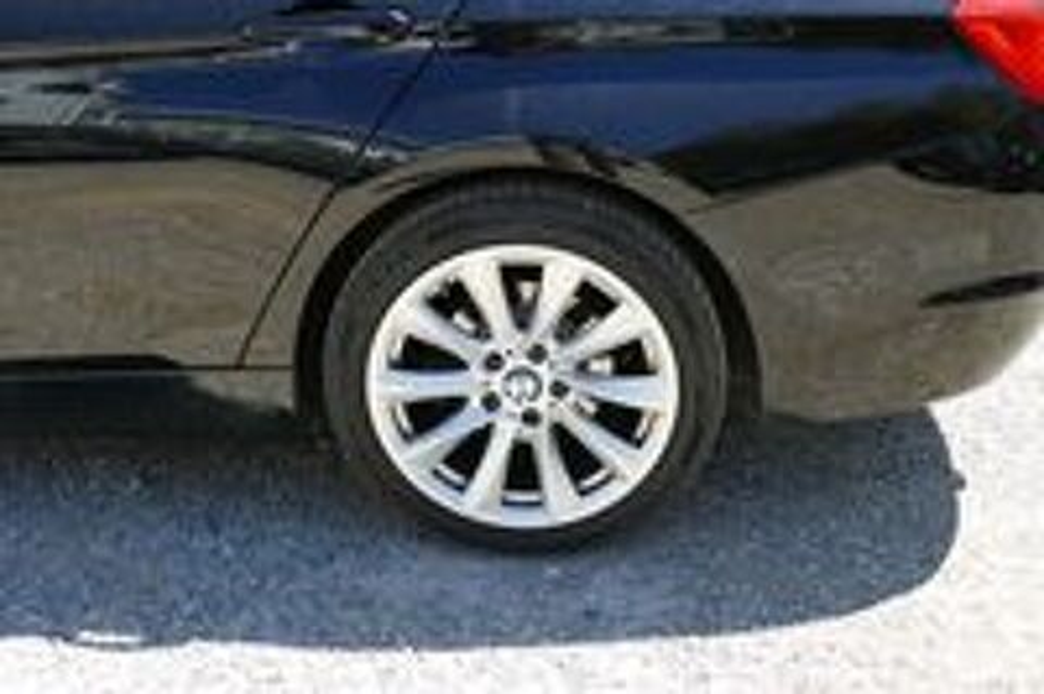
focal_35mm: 33
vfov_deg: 39.9
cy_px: 347
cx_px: 522
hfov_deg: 57.3
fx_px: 956
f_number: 3
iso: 125
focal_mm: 12.12
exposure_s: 1/400
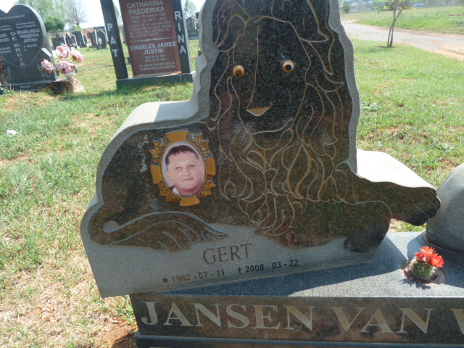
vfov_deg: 54.9
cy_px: 174
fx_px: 335
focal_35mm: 25
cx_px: 232
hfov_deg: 69.4
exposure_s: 1/160
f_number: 4
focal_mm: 4.1
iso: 80
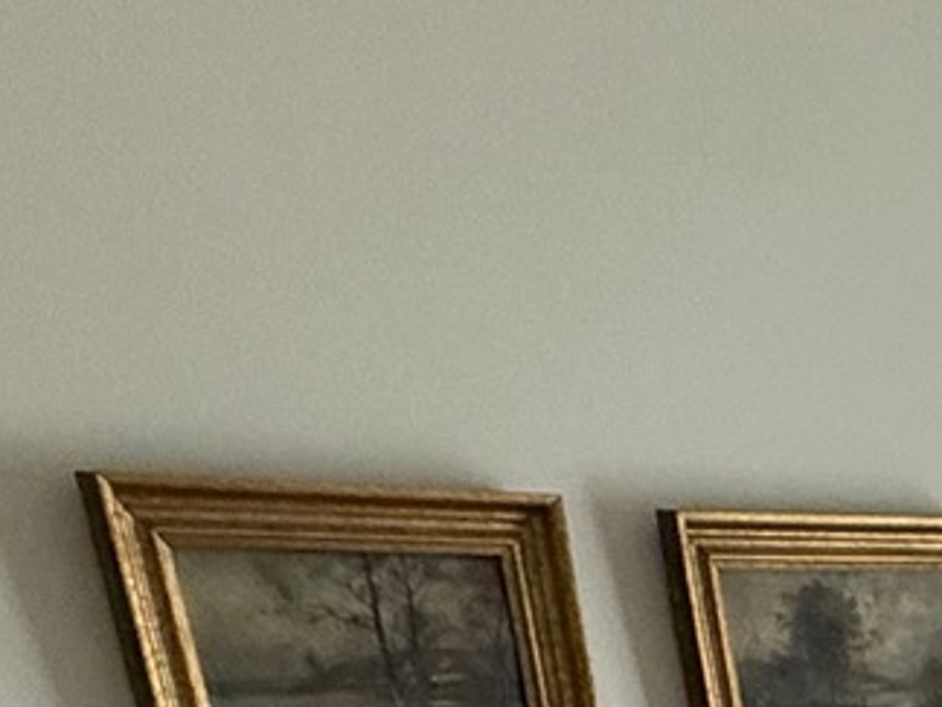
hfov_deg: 17.4
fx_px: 2259
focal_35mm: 83
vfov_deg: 13.3
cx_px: 1852
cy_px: 1685
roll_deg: +1.0
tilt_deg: -24.1
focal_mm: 2.22
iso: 200
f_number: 2.2
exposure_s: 1/99
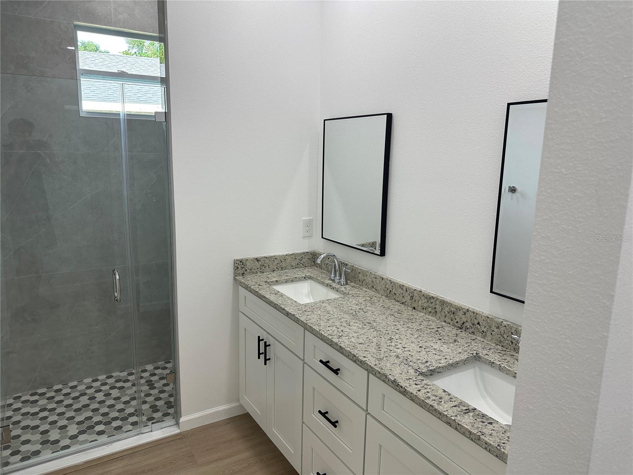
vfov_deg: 56.8
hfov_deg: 71.6
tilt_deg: -10.1
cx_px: 316
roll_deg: -1.3
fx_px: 439
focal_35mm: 24
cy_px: 238
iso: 80
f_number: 1.78
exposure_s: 1/162
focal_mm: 6.86
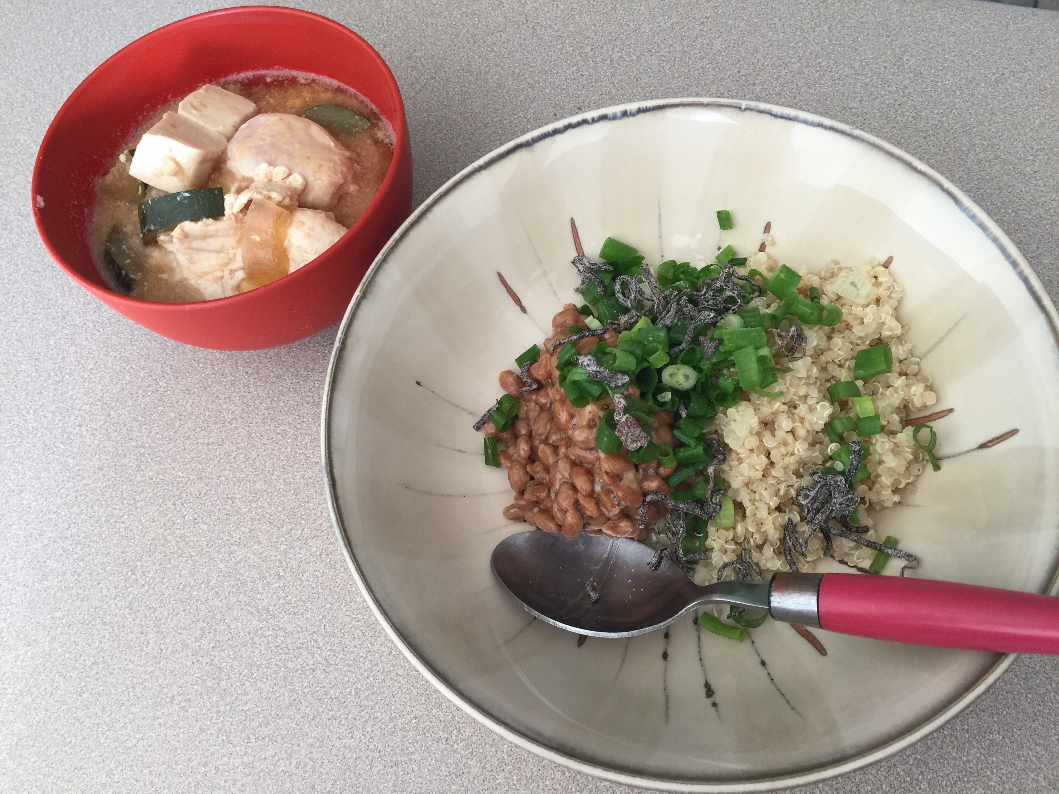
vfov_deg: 48.2
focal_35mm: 29
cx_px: 530
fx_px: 887
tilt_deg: -64.4
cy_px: 397
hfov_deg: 61.7
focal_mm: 4.15
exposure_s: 1/30
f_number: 2.2
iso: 40
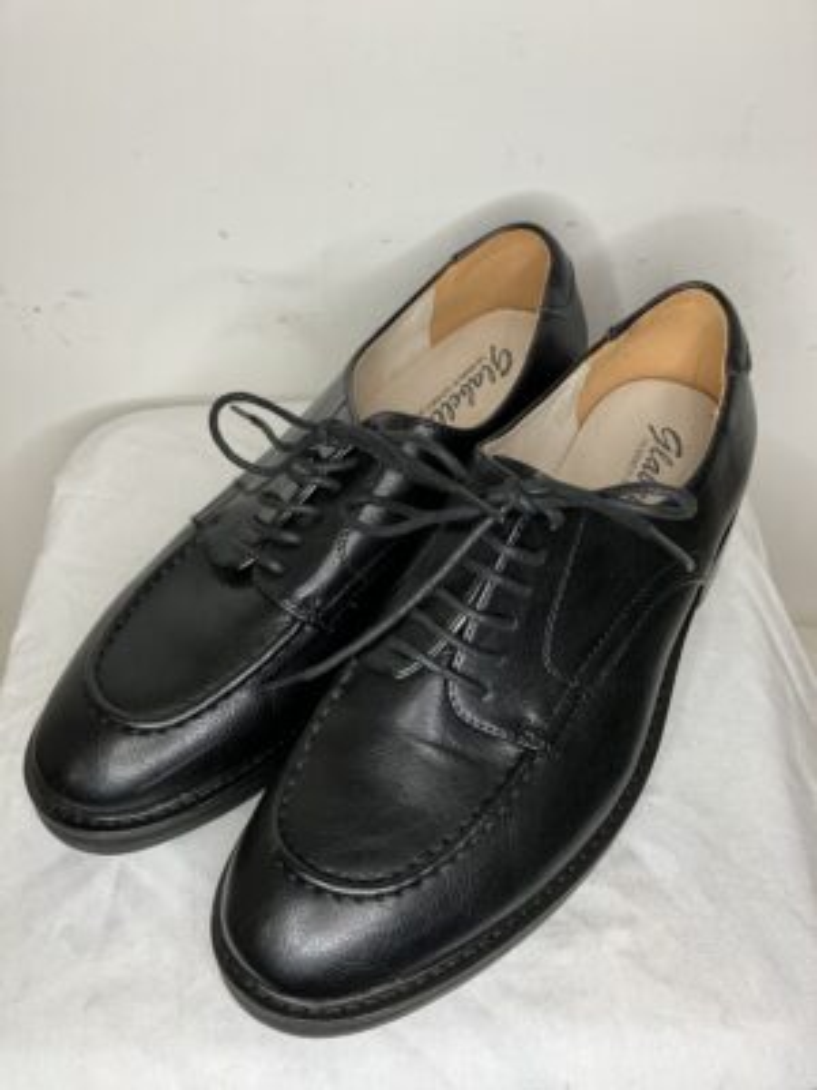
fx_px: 881
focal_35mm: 28
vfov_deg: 63.4
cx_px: 408
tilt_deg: -52.4
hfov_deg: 49.7
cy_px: 545
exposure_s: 1/50
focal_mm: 3.99
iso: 64
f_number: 1.8
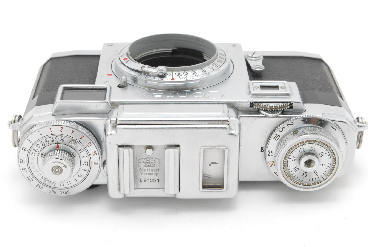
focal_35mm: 82
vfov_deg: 16.6
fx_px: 845
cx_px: 184
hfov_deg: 24.6
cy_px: 124
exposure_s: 1/125
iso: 400
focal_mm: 55
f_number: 18
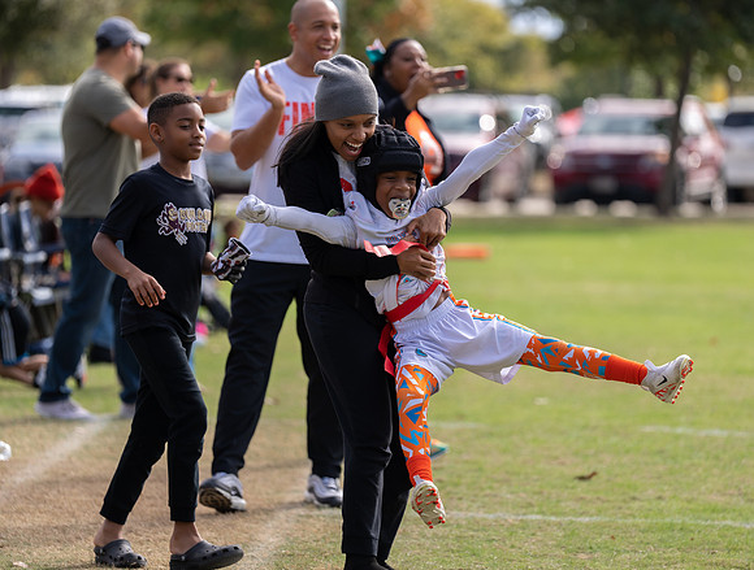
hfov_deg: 9.6
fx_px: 4479
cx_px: 378
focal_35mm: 205
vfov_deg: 7.3
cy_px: 254
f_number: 2.8
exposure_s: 1/1600
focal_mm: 170
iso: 100
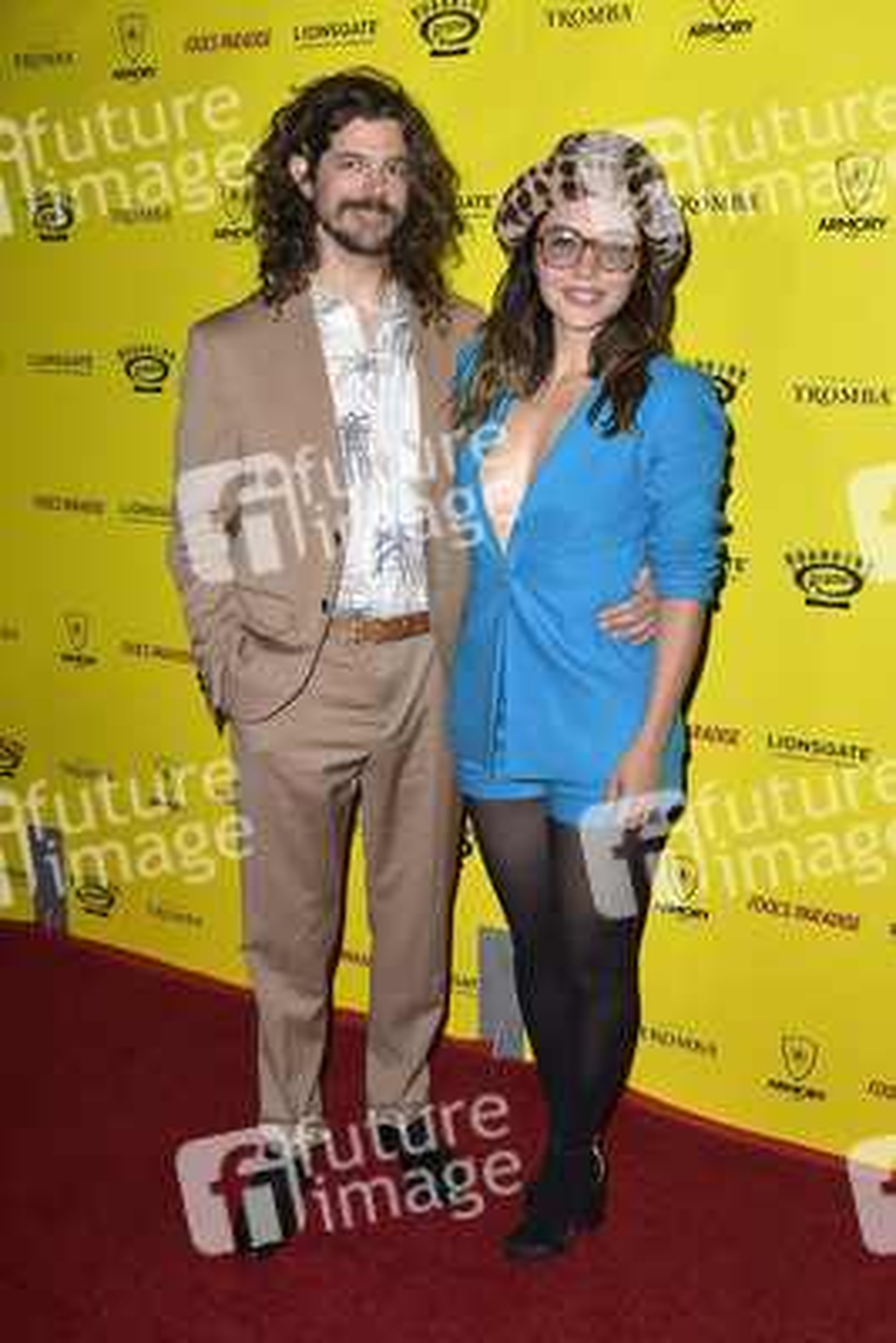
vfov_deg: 53.1
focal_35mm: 36
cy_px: 672
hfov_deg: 36.9
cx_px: 448
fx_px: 1343
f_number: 6.3
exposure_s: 1/250
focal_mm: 36
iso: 250
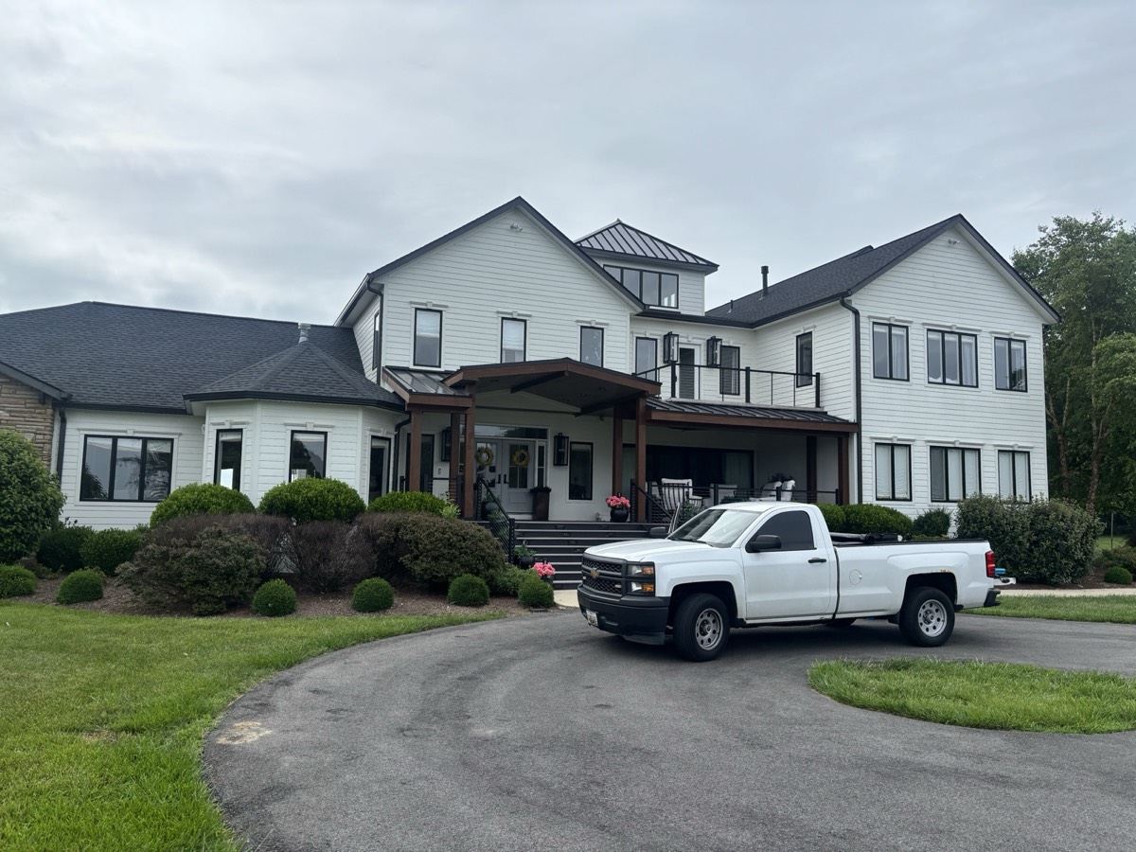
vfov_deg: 53.1
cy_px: 426
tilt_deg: +7.8
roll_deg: -1.4
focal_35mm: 26
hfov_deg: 67.3
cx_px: 568
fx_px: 853
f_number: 1.6
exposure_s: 1/4854
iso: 50
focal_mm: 5.96
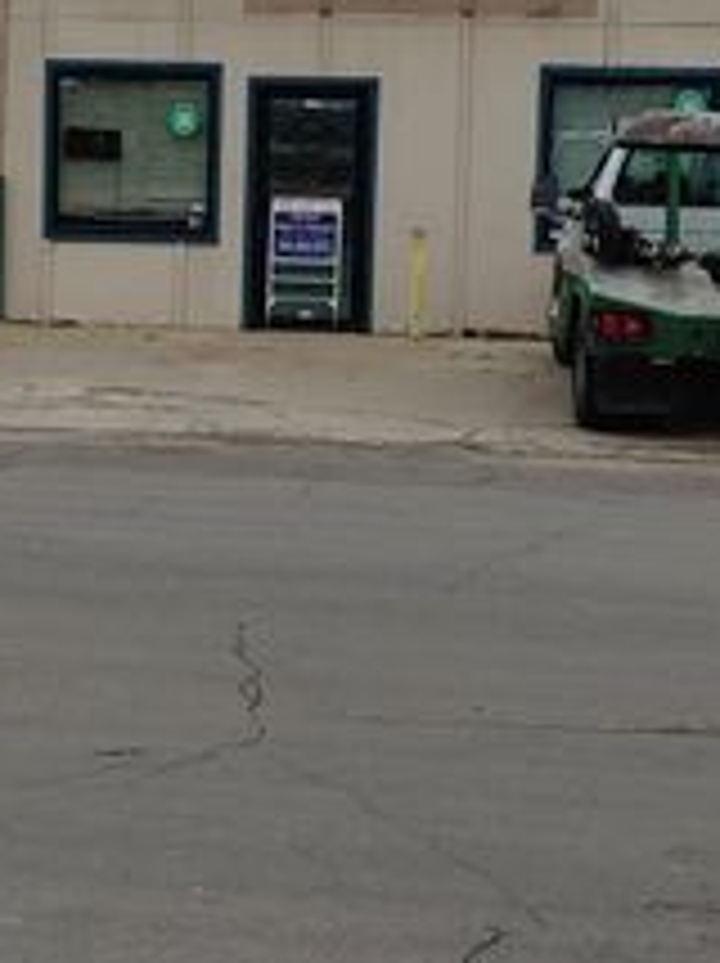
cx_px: 140
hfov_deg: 18.0
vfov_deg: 24.0
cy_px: 299
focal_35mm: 81
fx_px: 2251
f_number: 1.8
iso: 50
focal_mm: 4.36
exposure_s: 1/935
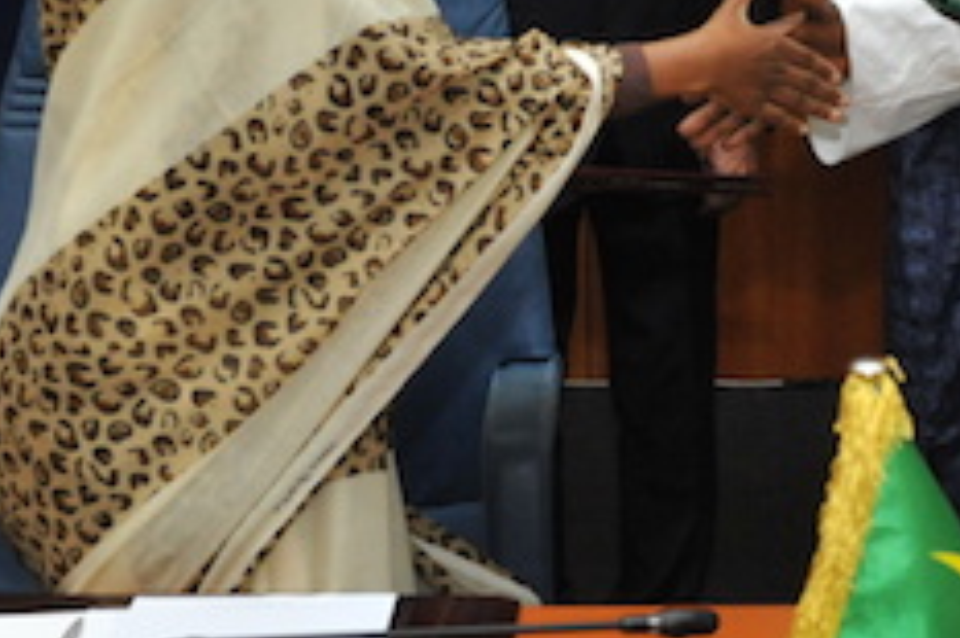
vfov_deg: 12.3
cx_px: 709
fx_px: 2931
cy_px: 0
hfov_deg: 18.5
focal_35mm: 110
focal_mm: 32
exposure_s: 1/160
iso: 2500
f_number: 5.6
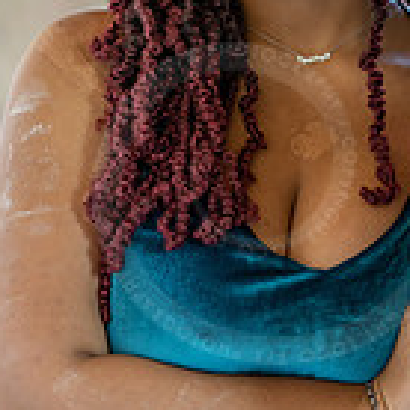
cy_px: 238
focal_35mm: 236
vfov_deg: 7.4
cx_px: 285
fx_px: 3162
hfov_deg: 7.4
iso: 500
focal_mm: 85
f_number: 1.8
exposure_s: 1/100
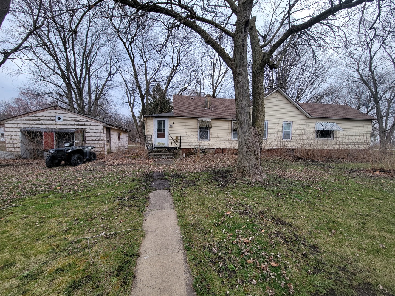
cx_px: 198
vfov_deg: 89.9
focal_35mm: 13
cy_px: 148
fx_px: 148
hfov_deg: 106.2
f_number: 2.2
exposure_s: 1/220
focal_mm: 2.2
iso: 50
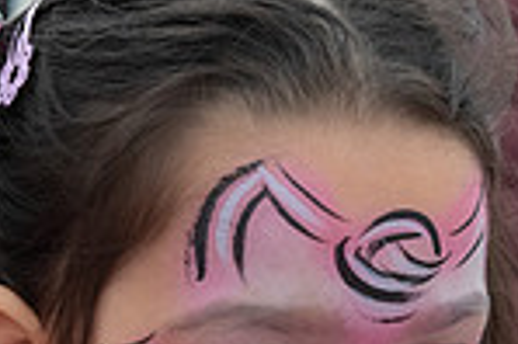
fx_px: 3478
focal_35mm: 242
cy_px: 579
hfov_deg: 8.5
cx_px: 296
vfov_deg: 5.6
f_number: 6.3
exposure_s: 1/160
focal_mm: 62
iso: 1250
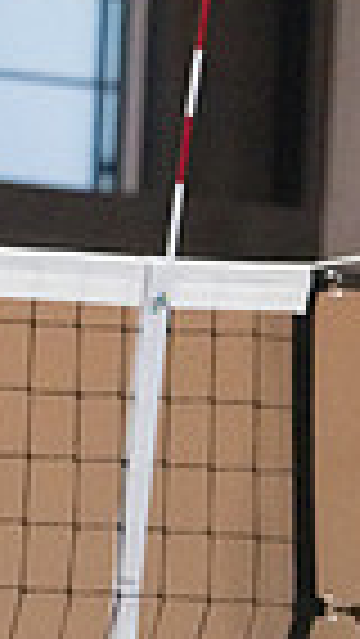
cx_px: 204
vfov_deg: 3.6
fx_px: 10289
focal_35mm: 607
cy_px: 751
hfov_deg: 2.0
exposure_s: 1/500
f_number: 2.8
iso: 6400
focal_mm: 77.3
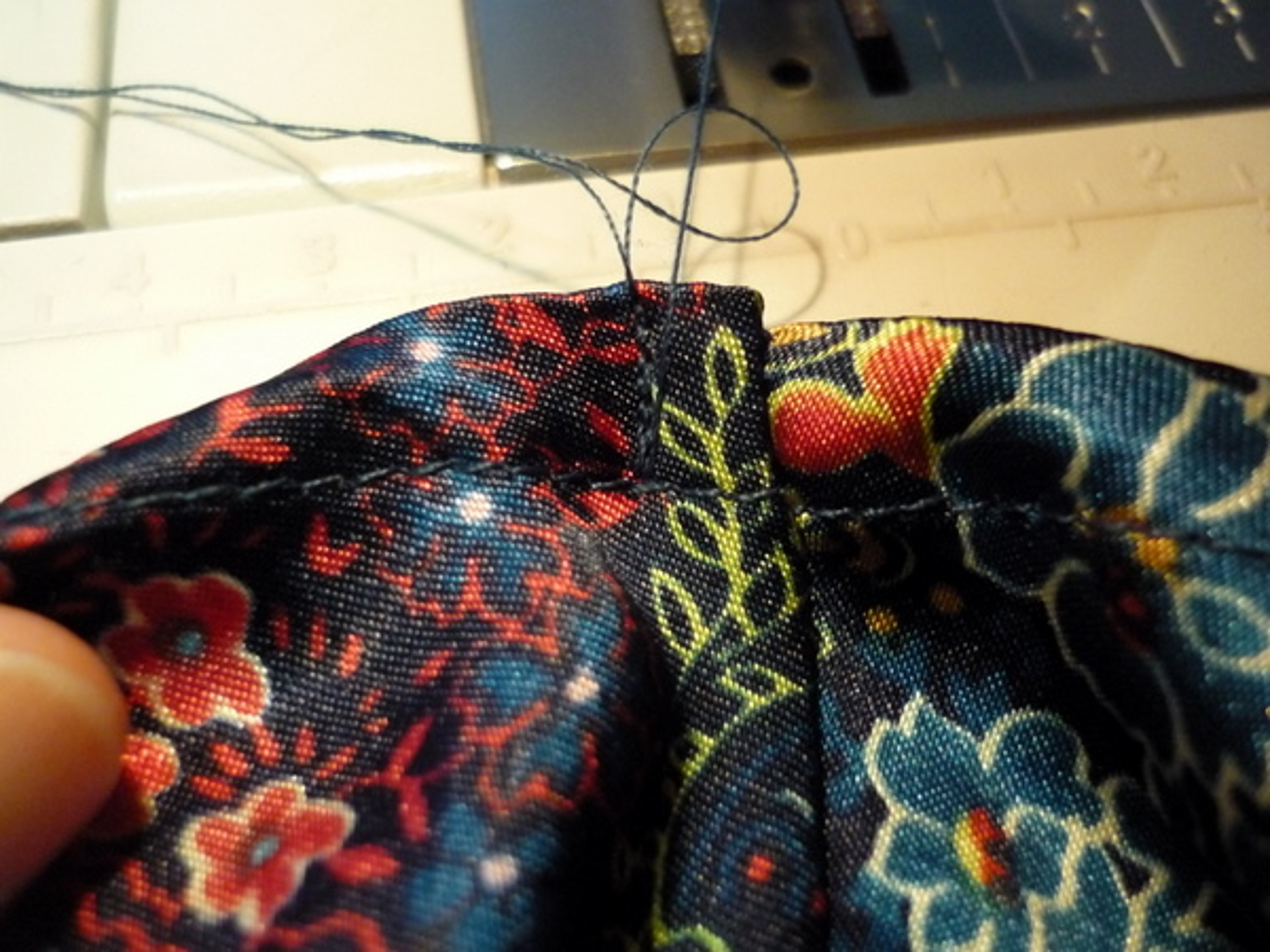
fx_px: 1211
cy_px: 476
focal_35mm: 33
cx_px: 635
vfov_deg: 42.9
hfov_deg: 55.4
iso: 500
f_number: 2.8
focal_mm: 5.5
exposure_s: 1/60
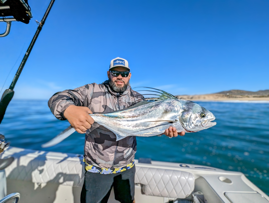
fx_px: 101
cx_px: 134
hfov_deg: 106.1
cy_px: 102
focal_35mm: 13
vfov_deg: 90.1
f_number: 2.2
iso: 52
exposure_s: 1/6211
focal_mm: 1.95
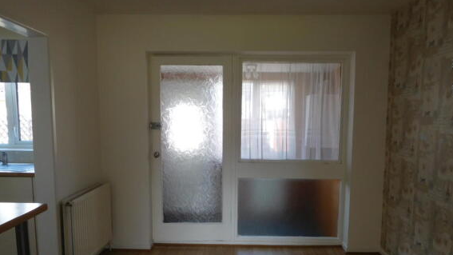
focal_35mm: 28
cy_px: 158
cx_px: 231
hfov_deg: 67.9
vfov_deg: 41.2
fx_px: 336
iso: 125
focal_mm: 4.5
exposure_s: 1/50
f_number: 3.4
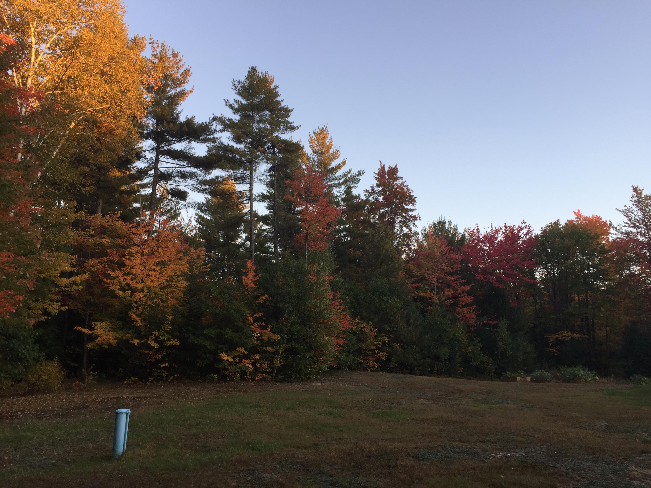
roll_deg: +0.4
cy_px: 244
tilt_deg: +12.5
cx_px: 326
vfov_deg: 48.2
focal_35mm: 29
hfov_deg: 61.7
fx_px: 545
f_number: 2.2
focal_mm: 4.15
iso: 32
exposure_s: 1/120
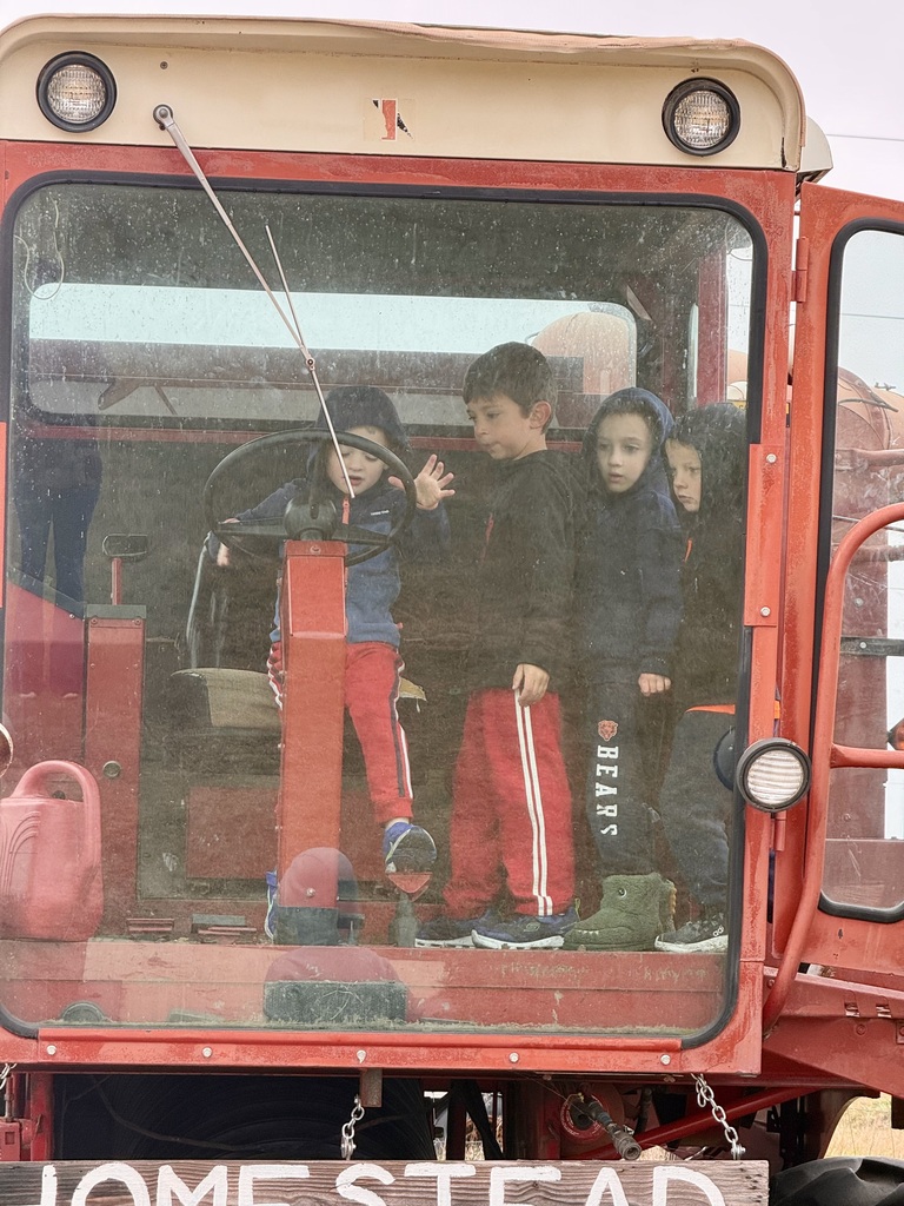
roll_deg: -1.1
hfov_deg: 12.3
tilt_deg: +7.6
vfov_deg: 16.4
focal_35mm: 120
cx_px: 452
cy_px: 603
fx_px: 4178
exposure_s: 1/192
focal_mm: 15.66
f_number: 2.8
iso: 64
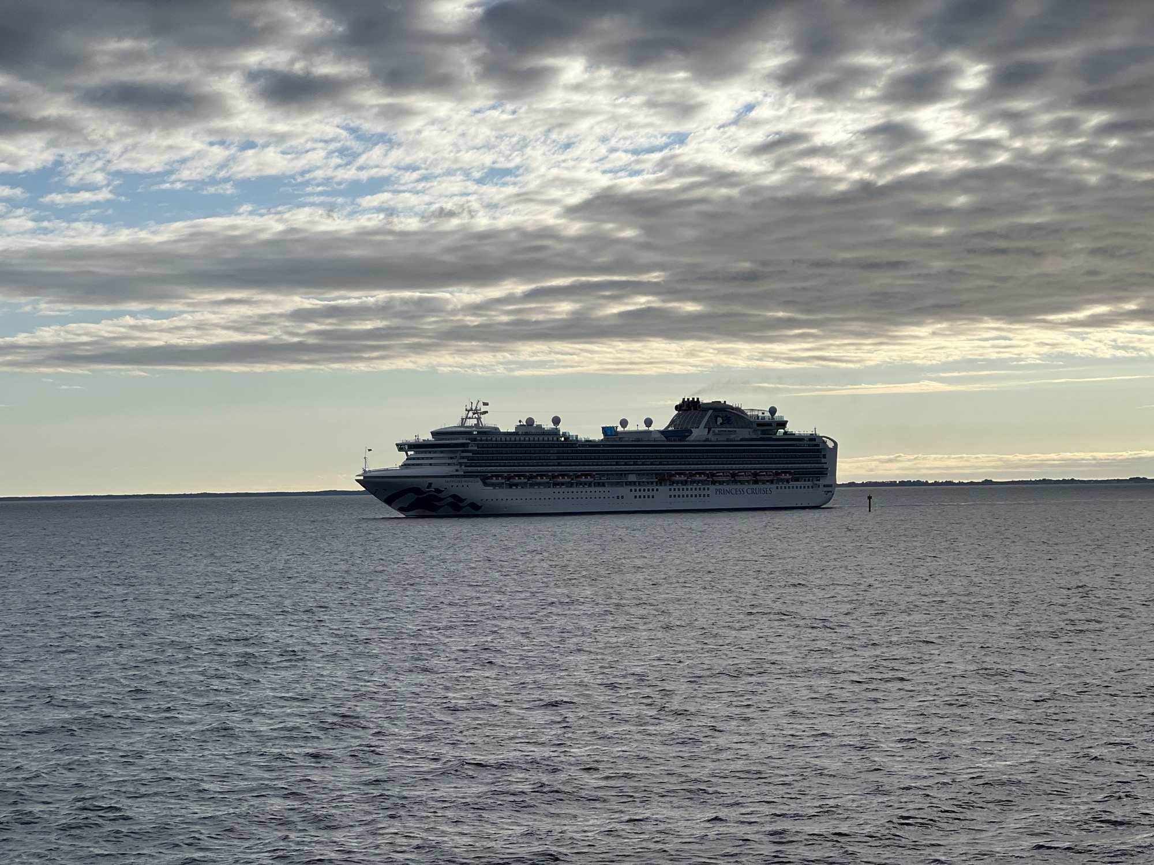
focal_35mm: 77
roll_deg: +1.3
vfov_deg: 19.1
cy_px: 432
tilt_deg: +0.7
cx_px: 577
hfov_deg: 25.3
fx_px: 2567
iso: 32
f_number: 2.8
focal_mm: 9
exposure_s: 1/1727
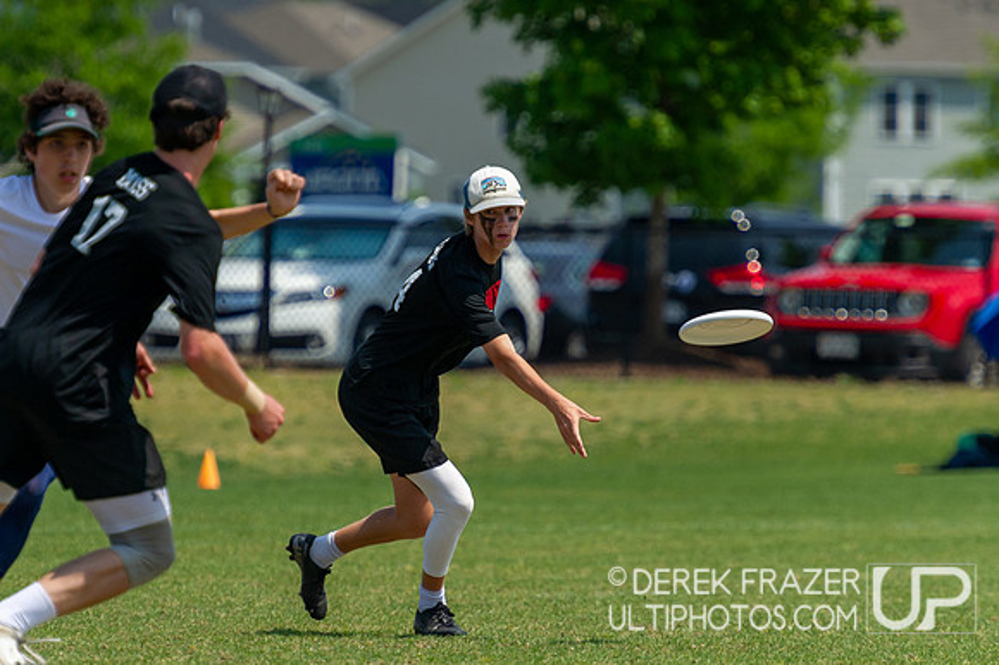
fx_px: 12914
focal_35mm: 466
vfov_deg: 2.9
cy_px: 240
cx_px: 409
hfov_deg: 4.4
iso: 450
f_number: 4
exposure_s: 1/5000
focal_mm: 260
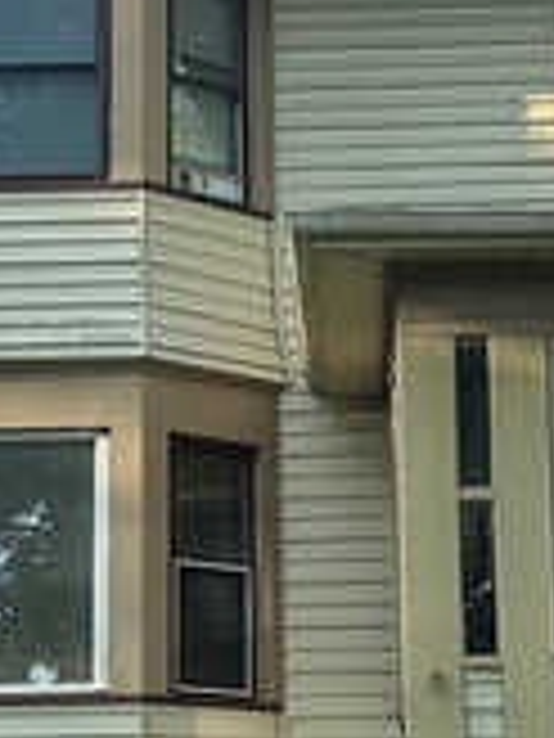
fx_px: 2134
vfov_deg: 19.6
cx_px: 275
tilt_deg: +16.6
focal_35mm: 100
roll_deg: -0.3
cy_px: 416
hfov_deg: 14.8
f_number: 1.78
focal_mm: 6.86
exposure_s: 1/1495
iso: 80
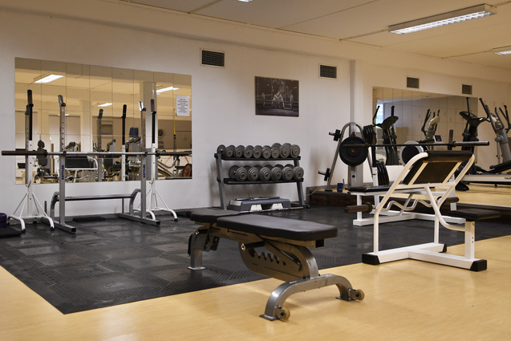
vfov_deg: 40.0
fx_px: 468
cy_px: 170
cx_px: 256
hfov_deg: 57.2
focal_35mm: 33
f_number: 2.8
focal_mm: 22
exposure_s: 1/100
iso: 1000
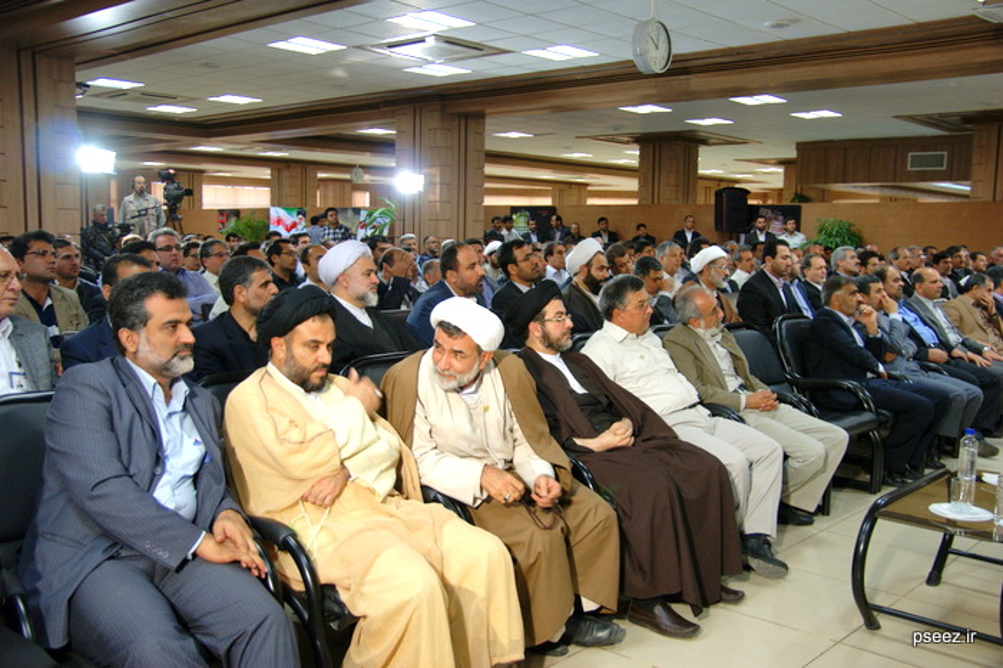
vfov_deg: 39.9
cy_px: 334
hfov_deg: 57.2
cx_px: 502
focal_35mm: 33
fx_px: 919
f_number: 3.5
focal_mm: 22
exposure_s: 1/40
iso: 250
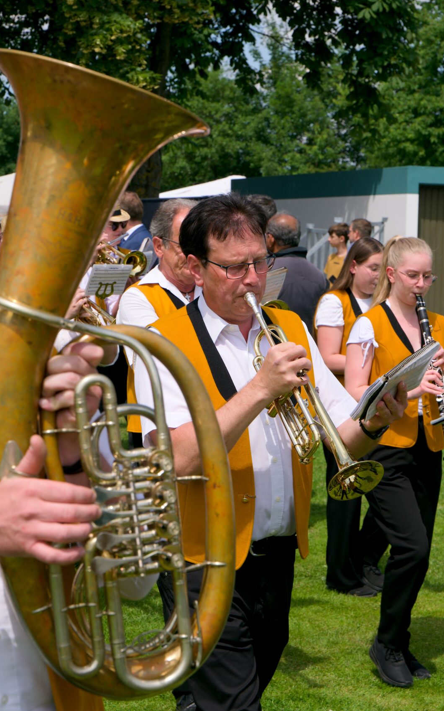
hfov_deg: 15.2
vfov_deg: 24.1
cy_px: 357
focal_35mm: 86
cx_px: 204
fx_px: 1665
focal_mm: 56
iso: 125
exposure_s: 1/320
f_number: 8
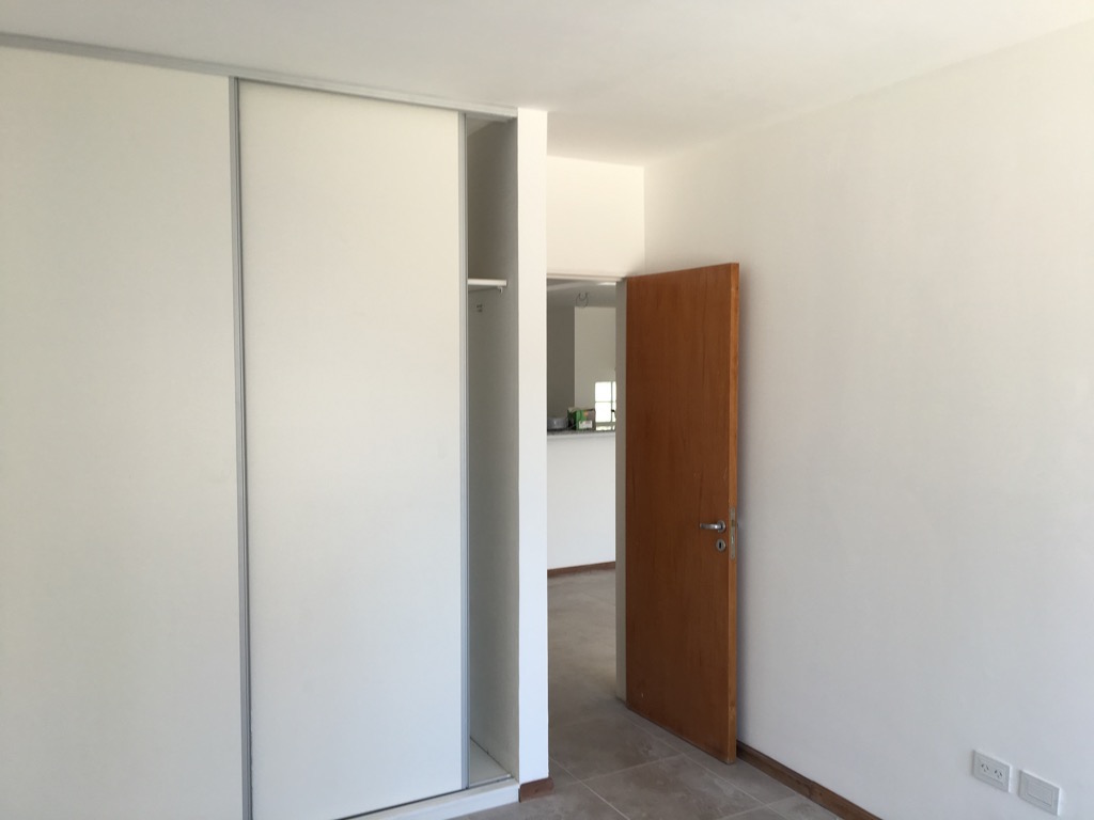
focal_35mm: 29
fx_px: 917
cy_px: 410
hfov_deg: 61.7
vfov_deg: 48.2
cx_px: 547
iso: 25
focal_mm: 4.15
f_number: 2.2
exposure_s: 1/50
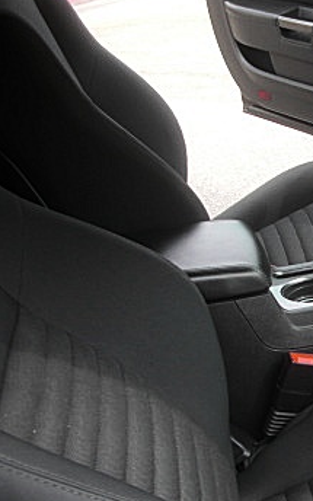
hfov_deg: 16.8
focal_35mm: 71
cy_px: 307
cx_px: 451
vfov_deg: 28.9
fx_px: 969
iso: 50
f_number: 2.8
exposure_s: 1/100
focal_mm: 6.3
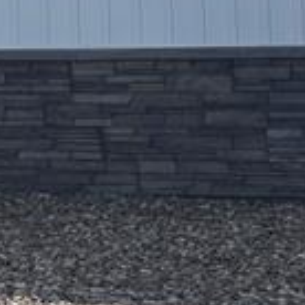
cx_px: -508
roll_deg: +1.3
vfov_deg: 10.2
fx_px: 1695
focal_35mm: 170
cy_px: -27
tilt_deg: +3.4
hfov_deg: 8.9
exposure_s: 1/3788
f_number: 1.6
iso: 50
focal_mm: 5.96
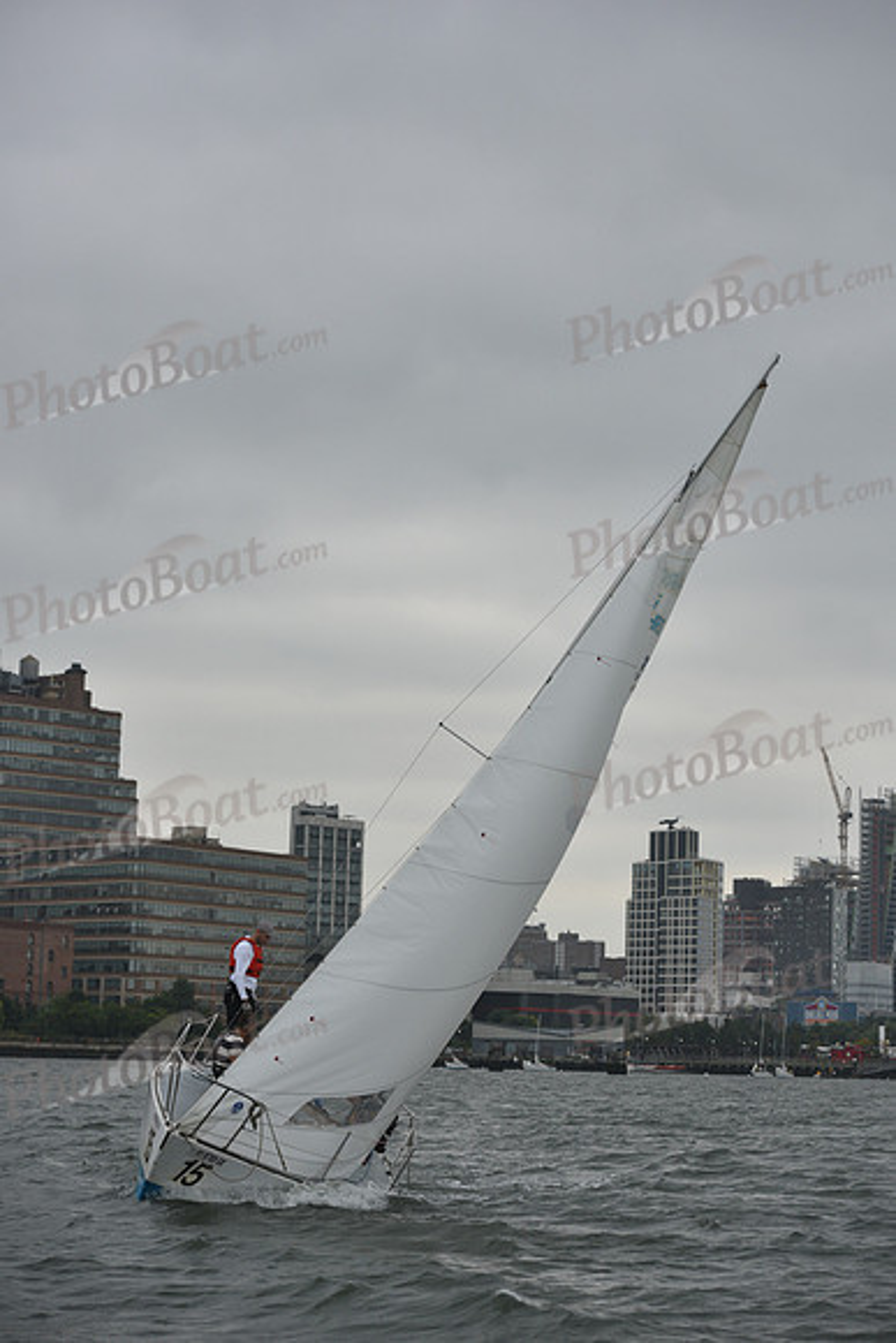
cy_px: 672
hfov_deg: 18.2
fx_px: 2798
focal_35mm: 75
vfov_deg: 27.0
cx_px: 448
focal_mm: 75
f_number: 5
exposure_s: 1/1000
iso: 320
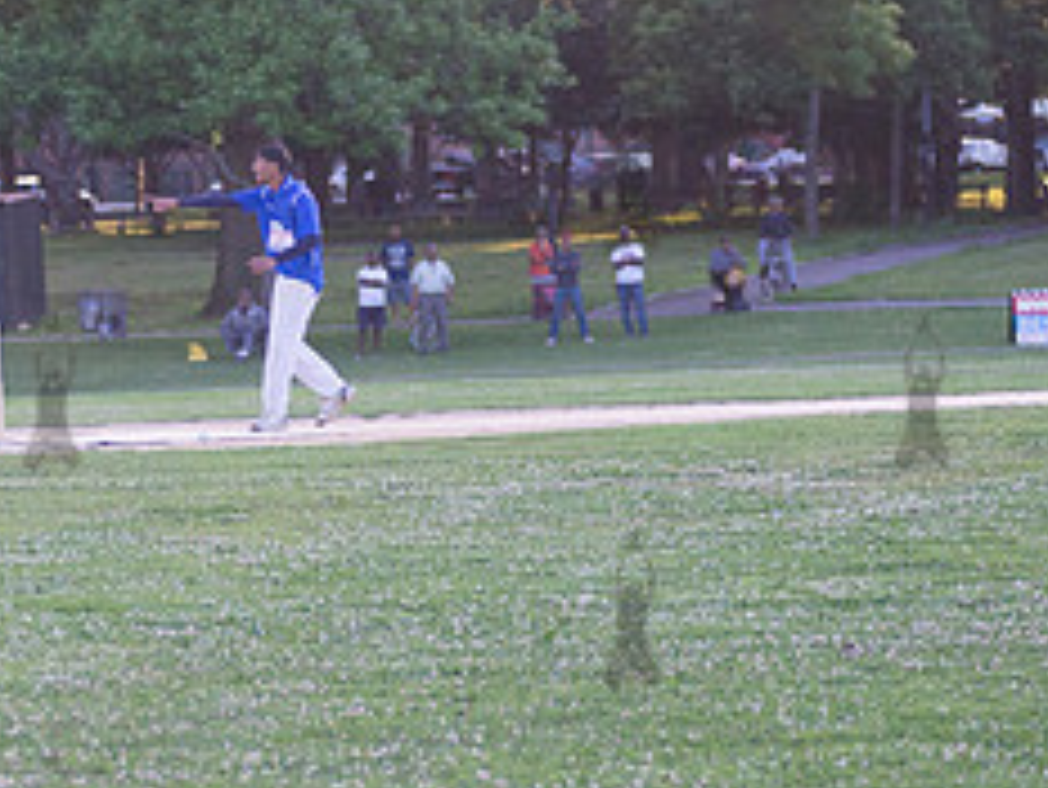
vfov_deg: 6.8
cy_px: 389
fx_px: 6664
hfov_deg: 8.9
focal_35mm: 220
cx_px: 49
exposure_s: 1/2000
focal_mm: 92
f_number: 2.8
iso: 1600
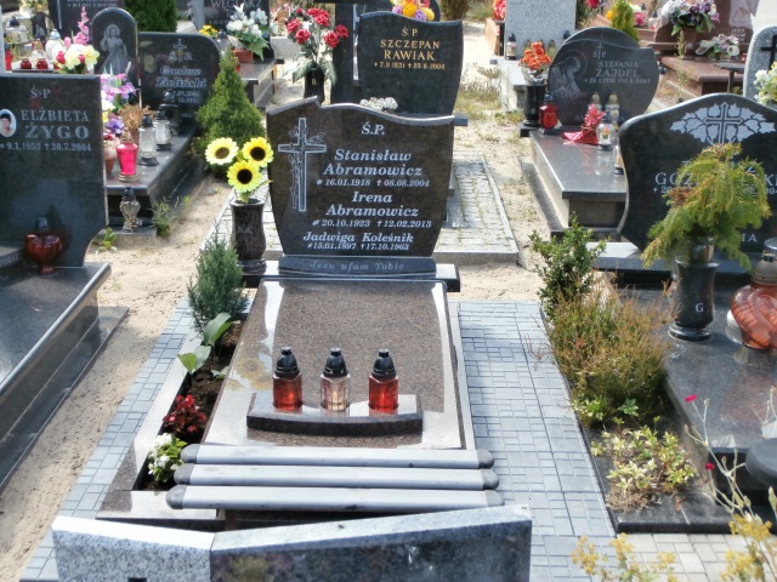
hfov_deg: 40.4
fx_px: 1055
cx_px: 388
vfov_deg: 30.9
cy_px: 291
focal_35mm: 47
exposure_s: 1/200
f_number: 4.2
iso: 100
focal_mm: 8.29
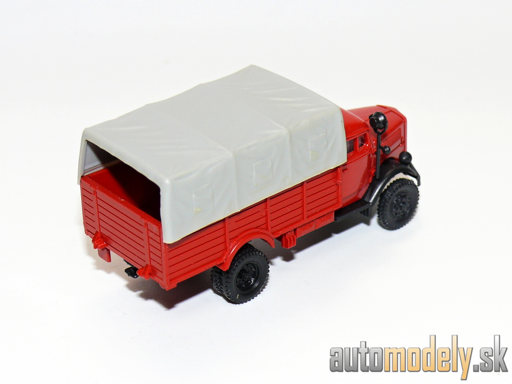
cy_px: 192
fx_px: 1405
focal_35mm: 95
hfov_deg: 20.7
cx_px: 256
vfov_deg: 15.6
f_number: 4
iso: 100
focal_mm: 12.9
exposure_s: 1/30
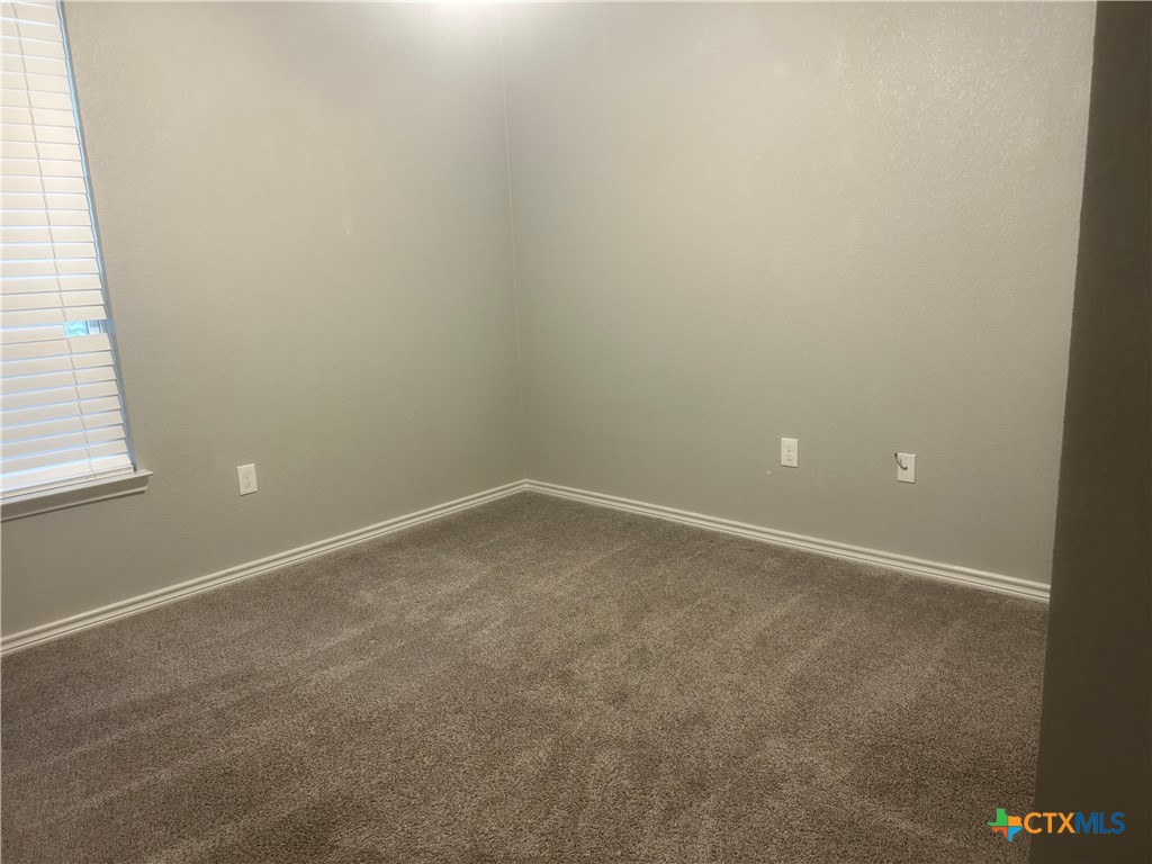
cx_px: 576
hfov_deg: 67.3
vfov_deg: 53.1
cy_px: 432
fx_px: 865
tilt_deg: -11.7
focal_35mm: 26
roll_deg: +3.9
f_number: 1.5
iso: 125
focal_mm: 5.7
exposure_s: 1/60
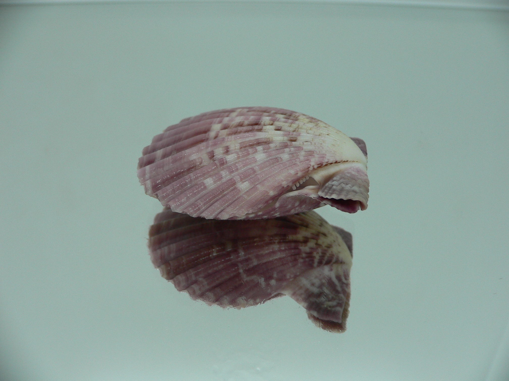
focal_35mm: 35
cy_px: 190
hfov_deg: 52.6
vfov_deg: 40.7
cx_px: 254
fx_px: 515
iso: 80
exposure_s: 1/60
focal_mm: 4.6
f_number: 2.8
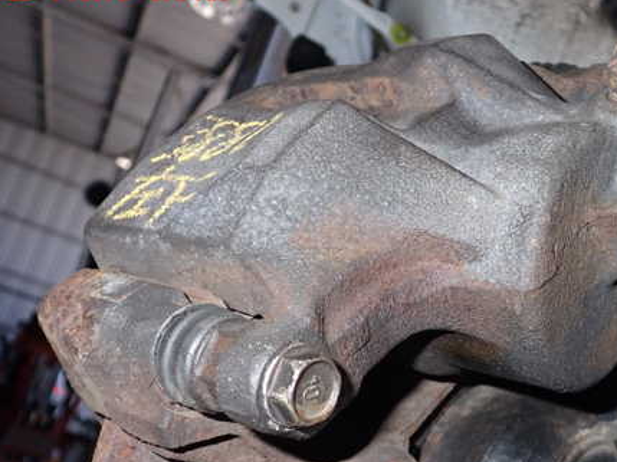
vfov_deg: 34.1
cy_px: 296
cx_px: 397
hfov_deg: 44.3
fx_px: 748
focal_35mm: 42
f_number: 6.3
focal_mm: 5.4
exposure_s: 1/125
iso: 400
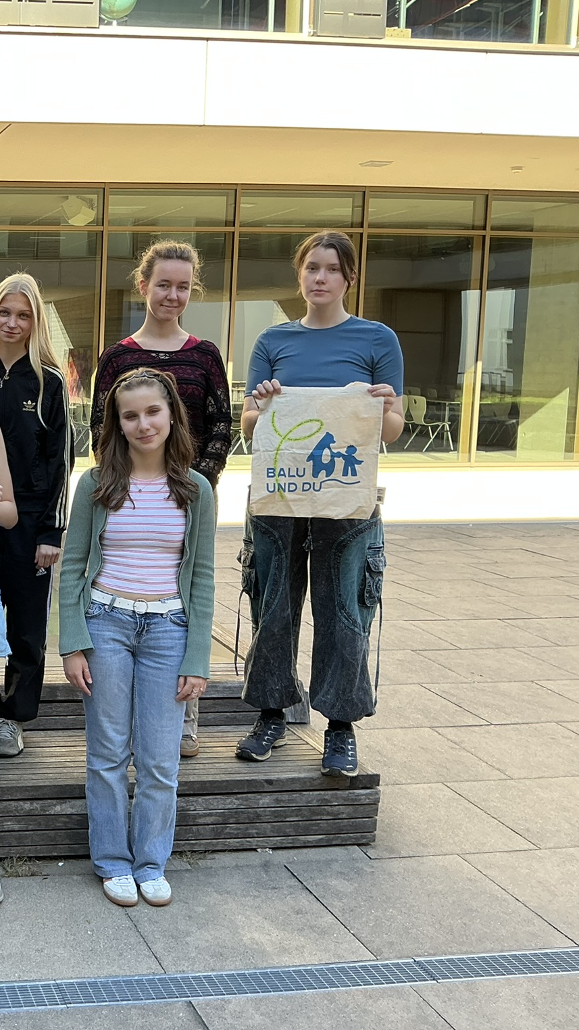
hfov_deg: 26.1
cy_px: 518
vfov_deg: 49.4
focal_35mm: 41
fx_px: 1119
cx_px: -100
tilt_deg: -8.7
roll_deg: +0.1
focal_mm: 3
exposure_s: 1/120
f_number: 1.8
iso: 20
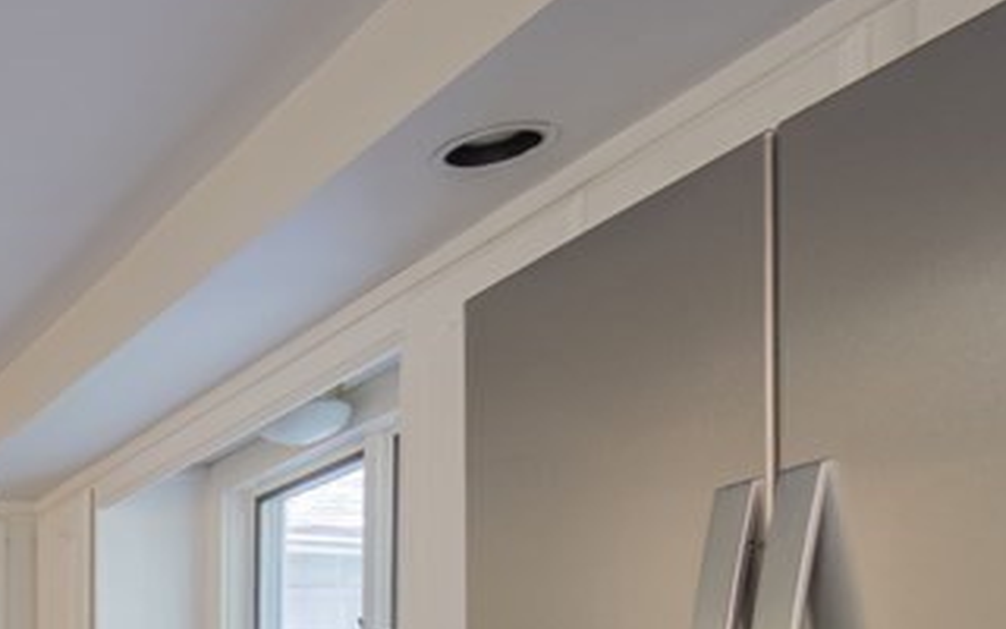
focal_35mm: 49
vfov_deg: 24.9
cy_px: 656
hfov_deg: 28.9
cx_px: -443
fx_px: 1343
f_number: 14
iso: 100
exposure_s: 1/1.67
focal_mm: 10
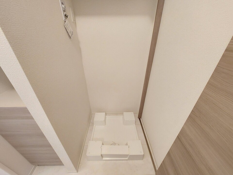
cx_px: 116
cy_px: 88
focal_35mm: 13
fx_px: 88
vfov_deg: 89.9
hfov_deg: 106.2
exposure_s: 1/30
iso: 400
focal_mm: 1.74
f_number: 2.2
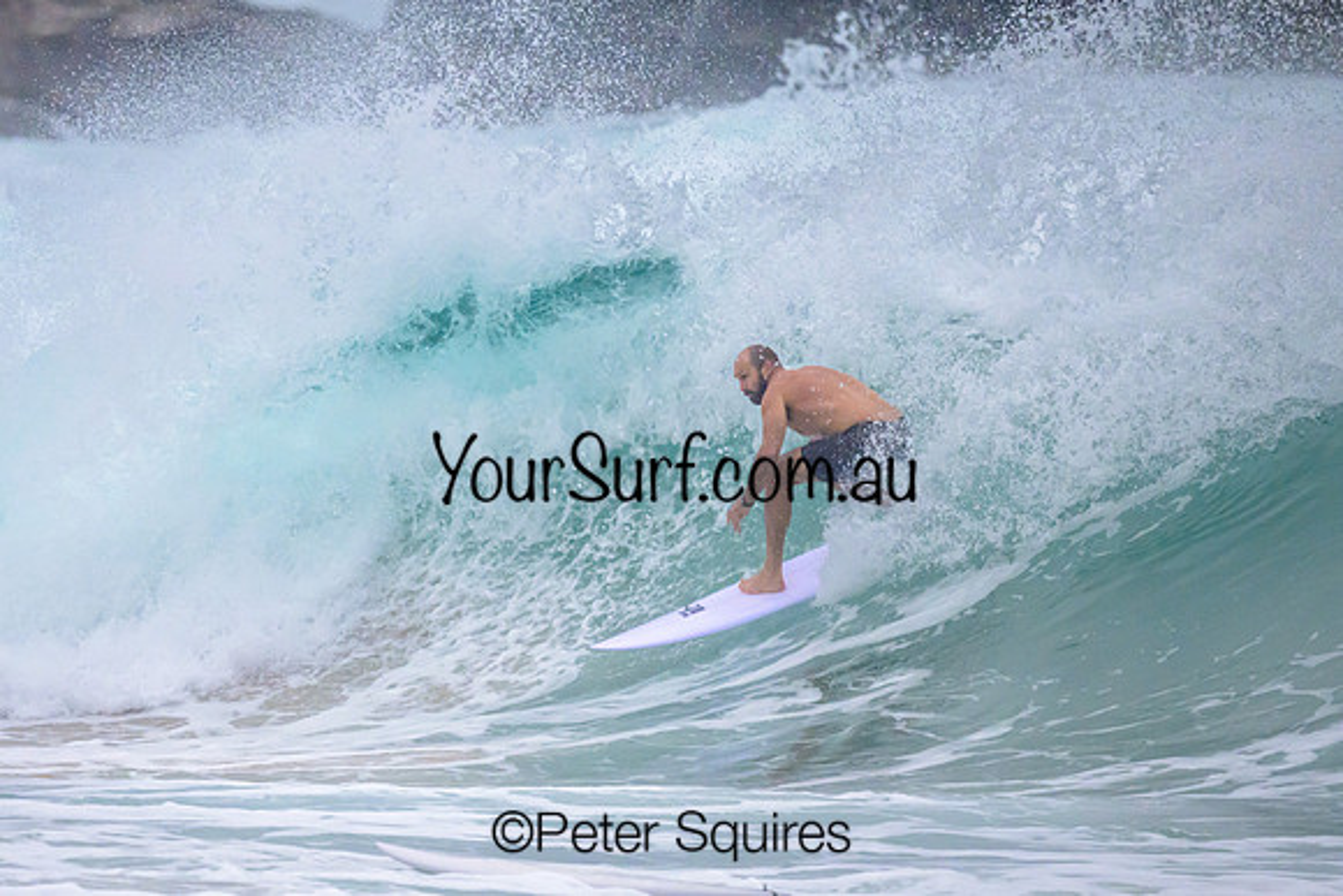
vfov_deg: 1.3
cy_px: 477
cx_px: 566
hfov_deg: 1.9
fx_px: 41044
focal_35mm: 1100
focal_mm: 800
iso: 2500
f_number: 6.3
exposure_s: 1/2000
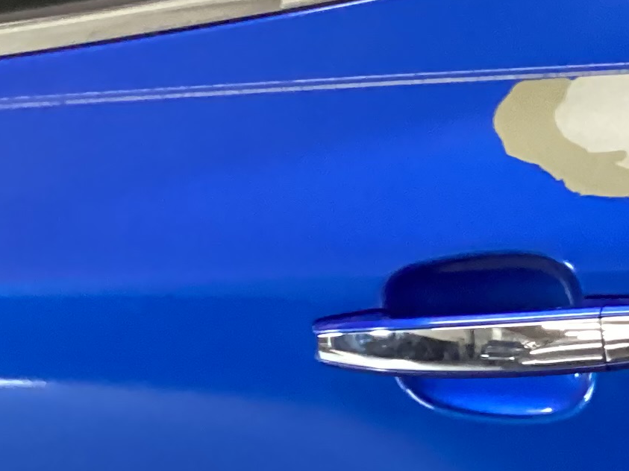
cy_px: 312
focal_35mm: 120
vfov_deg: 12.3
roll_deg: +3.1
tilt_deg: -27.4
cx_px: 1131
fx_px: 2180
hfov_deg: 14.5
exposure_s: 1/40
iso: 320
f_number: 2.4
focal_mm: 3.3
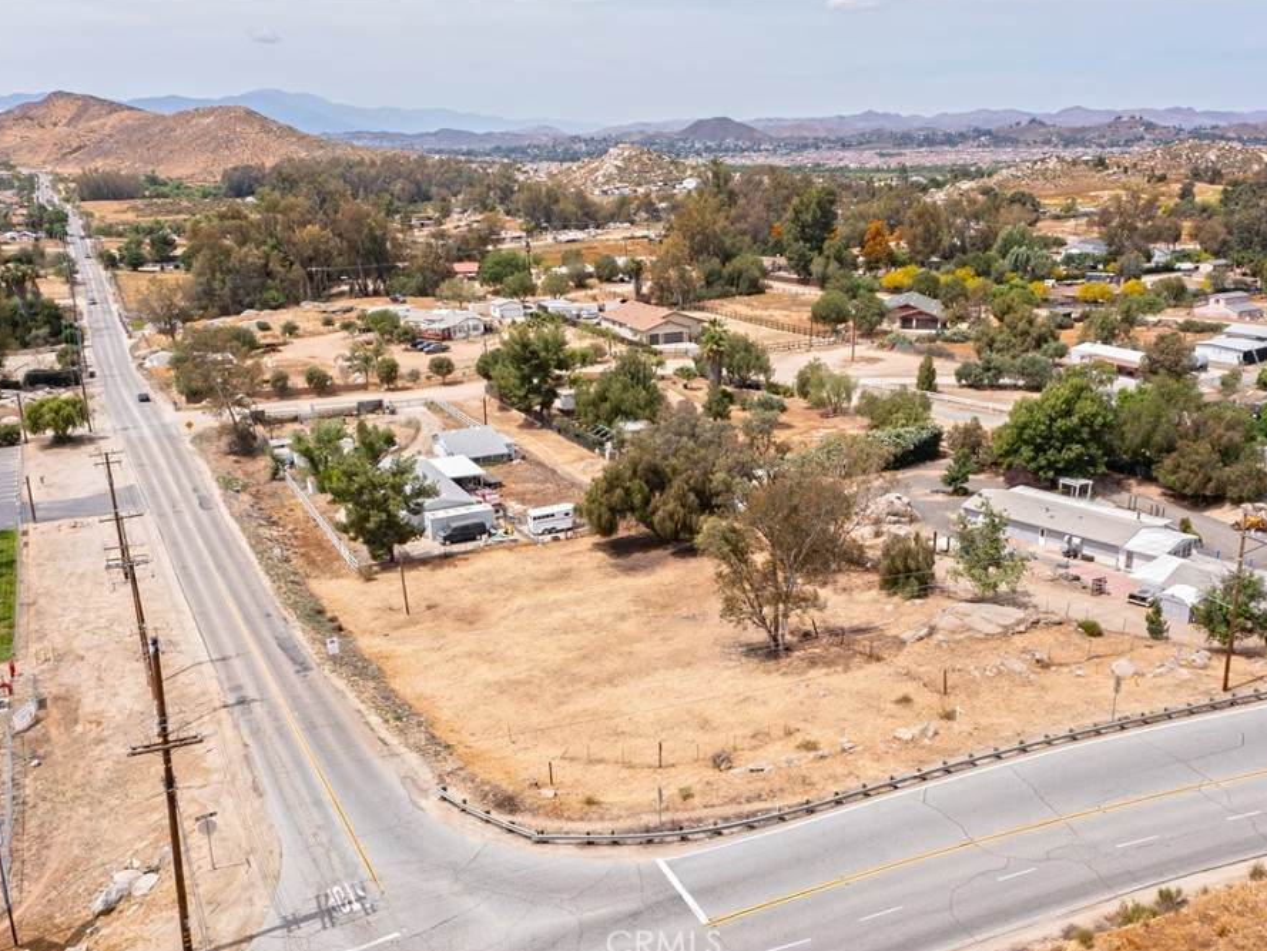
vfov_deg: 45.5
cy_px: 478
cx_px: 674
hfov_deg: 58.3
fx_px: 1135
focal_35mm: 31
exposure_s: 1/500
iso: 100
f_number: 5.6
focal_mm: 10.26
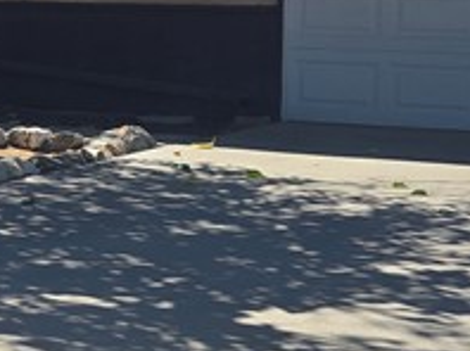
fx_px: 1614
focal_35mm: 119
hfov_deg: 13.0
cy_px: 59
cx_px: -624
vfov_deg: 12.4
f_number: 1.7
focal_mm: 6.3
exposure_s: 1/696
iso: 12
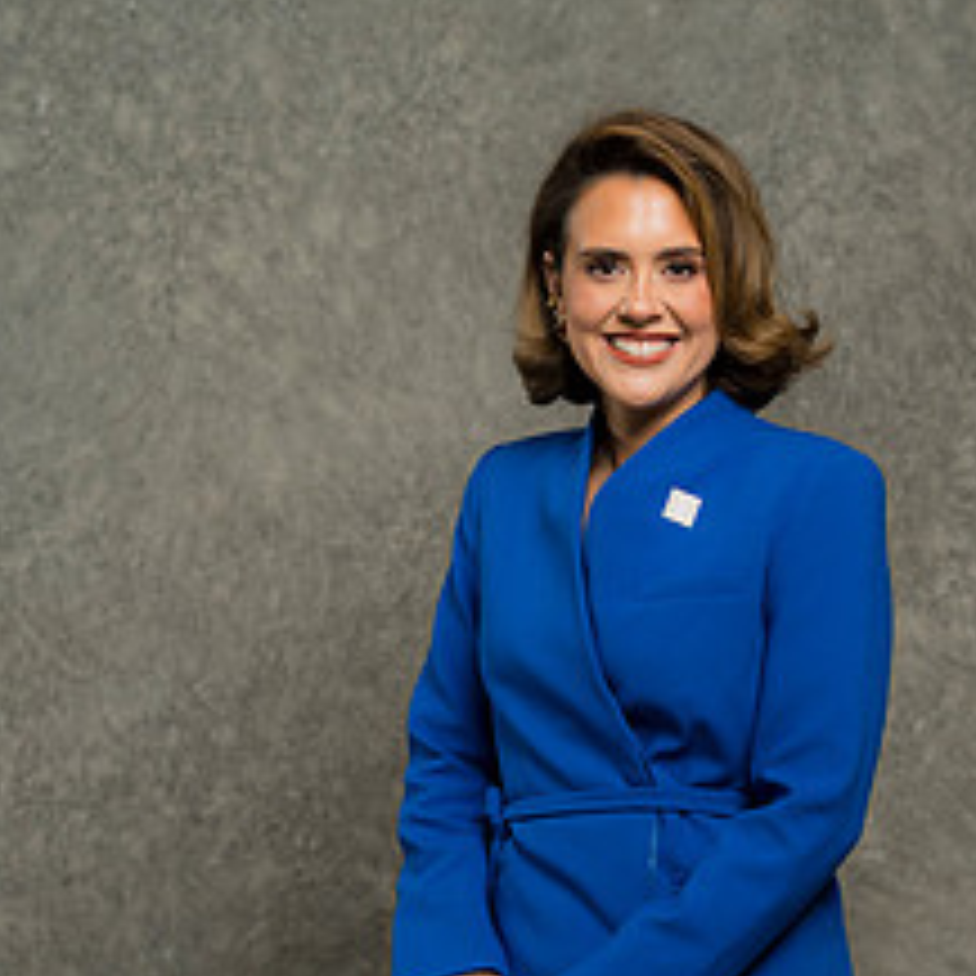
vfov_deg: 17.6
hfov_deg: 17.9
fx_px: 3094
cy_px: 931
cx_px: 634
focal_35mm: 97
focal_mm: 55
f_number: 4
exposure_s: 1/160
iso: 125
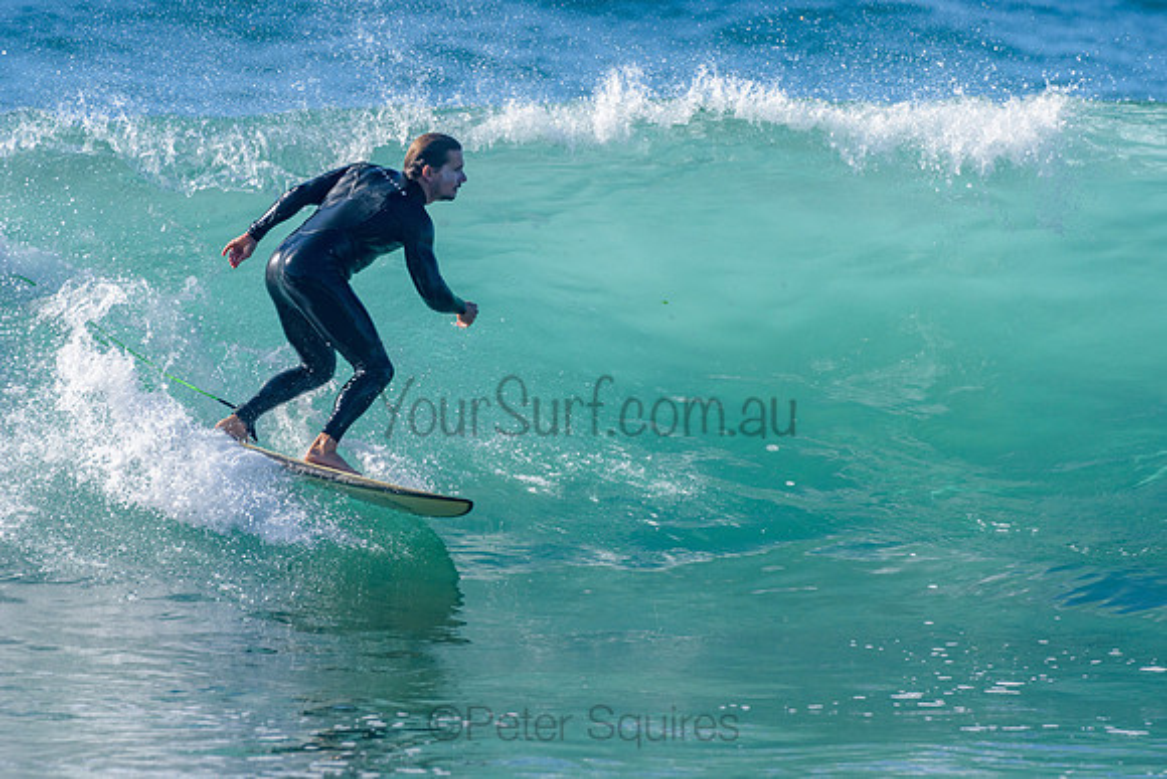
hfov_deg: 3.4
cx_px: 509
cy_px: 348
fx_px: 19868
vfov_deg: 2.2
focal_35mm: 613
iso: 220
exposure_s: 1/2000
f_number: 5.6
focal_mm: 500
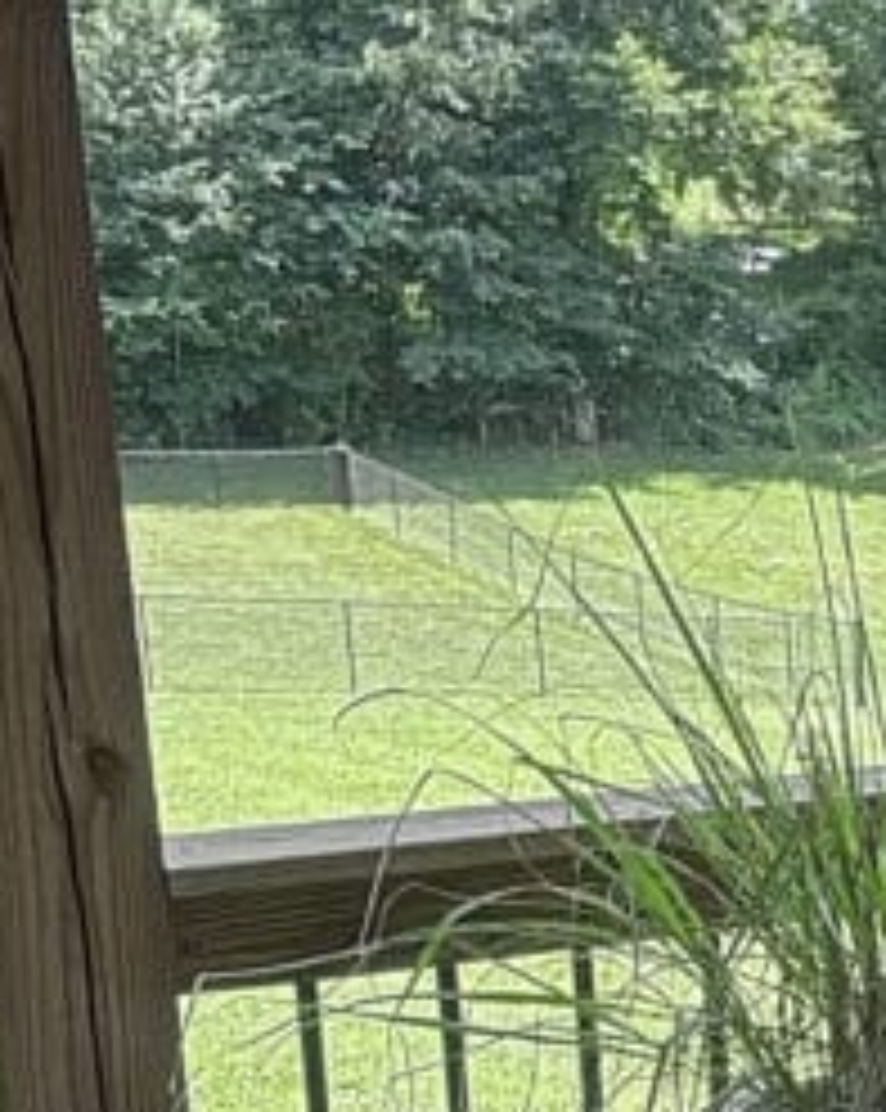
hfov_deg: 14.4
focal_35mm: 102
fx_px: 3350
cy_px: 1132
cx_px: 1201
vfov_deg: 18.3
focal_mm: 2.69
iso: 32
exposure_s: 1/122
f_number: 1.9
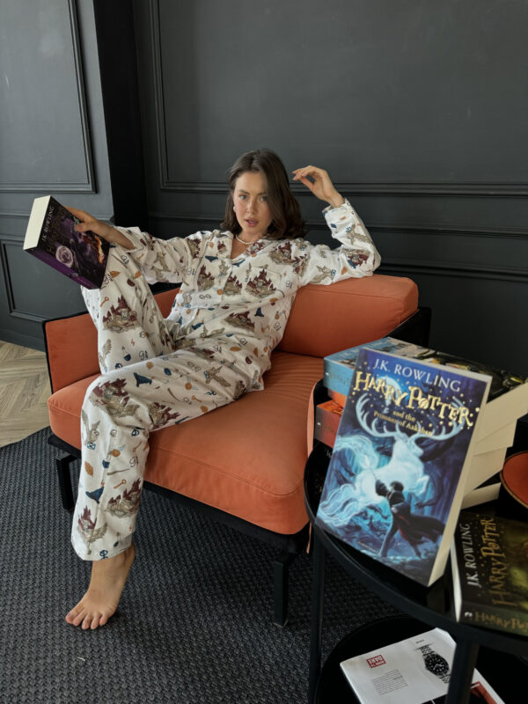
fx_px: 488
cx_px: 264
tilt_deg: -19.1
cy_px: 352
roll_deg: -0.3
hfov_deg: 56.8
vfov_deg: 71.6
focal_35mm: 24
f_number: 1.78
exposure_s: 1/121
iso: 200
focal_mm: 6.76
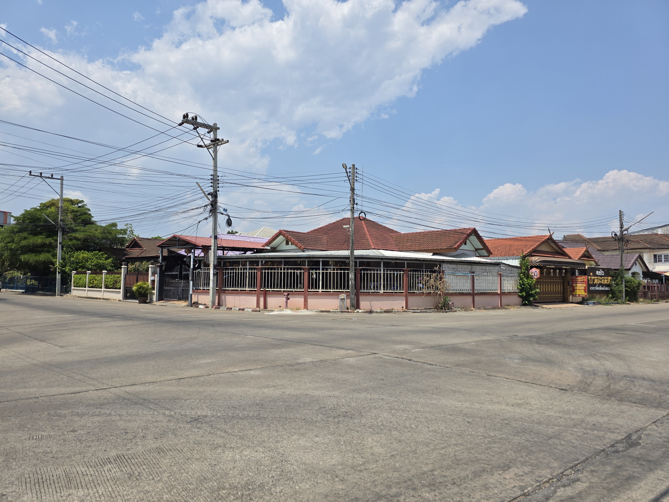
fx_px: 445
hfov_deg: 73.9
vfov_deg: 58.9
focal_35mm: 23
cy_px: 251
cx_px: 334
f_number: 1.7
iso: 80
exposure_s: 1/7944
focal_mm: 6.3
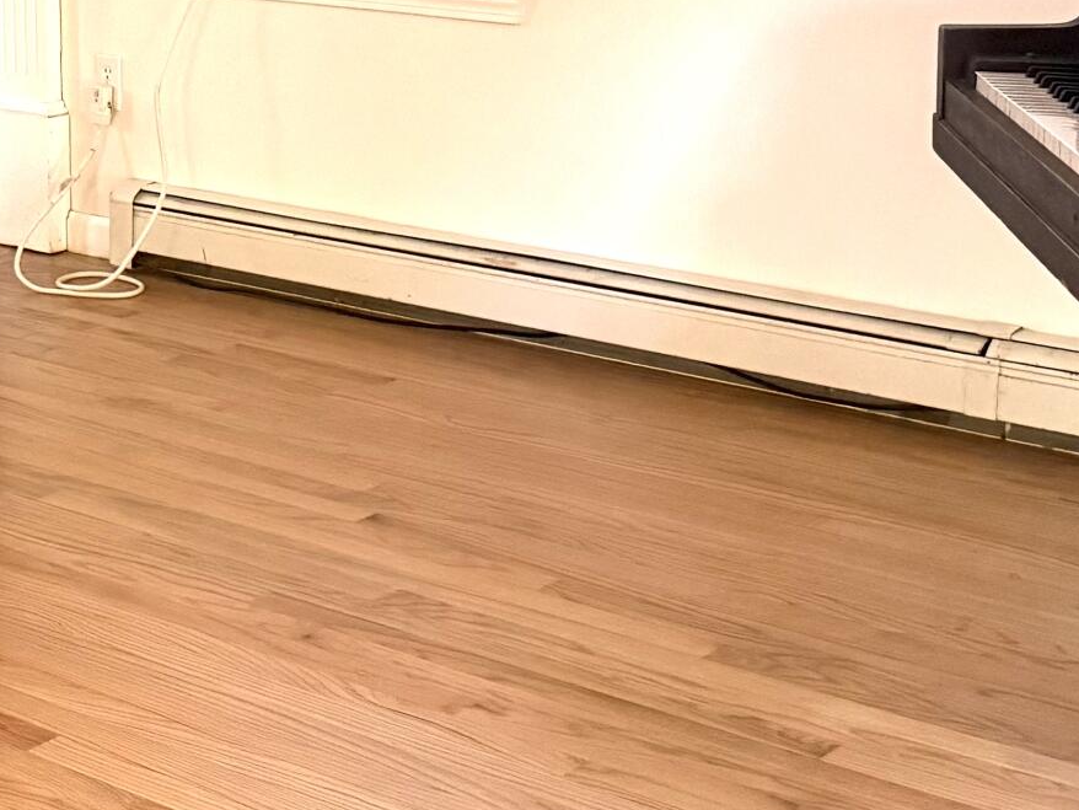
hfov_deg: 23.1
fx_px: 2557
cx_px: 74
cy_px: 59
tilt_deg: -6.8
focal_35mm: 82
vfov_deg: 17.7
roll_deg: +1.3
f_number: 1.78
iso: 400
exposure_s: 1/60
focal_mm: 6.76
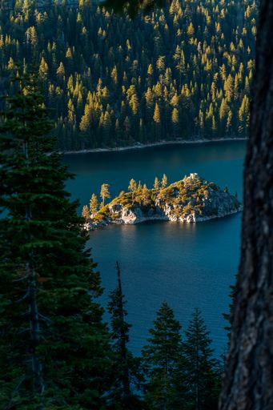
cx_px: 136
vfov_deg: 23.9
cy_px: 205
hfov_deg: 16.1
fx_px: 967
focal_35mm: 85
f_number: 3.5
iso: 200
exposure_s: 1/100
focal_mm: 85
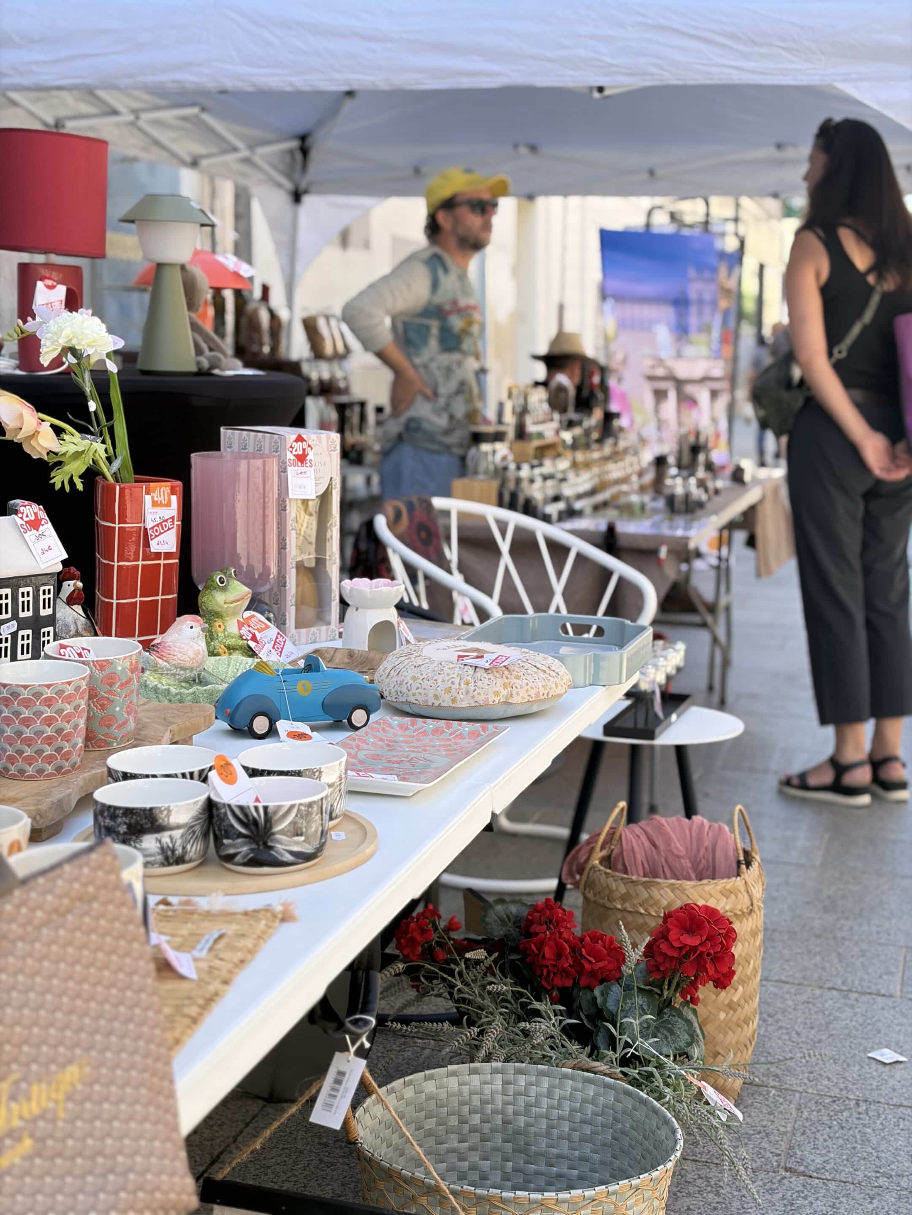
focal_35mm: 52
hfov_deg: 28.0
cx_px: 456
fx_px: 1827
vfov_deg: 36.8
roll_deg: +0.7
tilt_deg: -7.6
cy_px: 608
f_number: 1.6
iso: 50
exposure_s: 1/801
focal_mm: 5.96
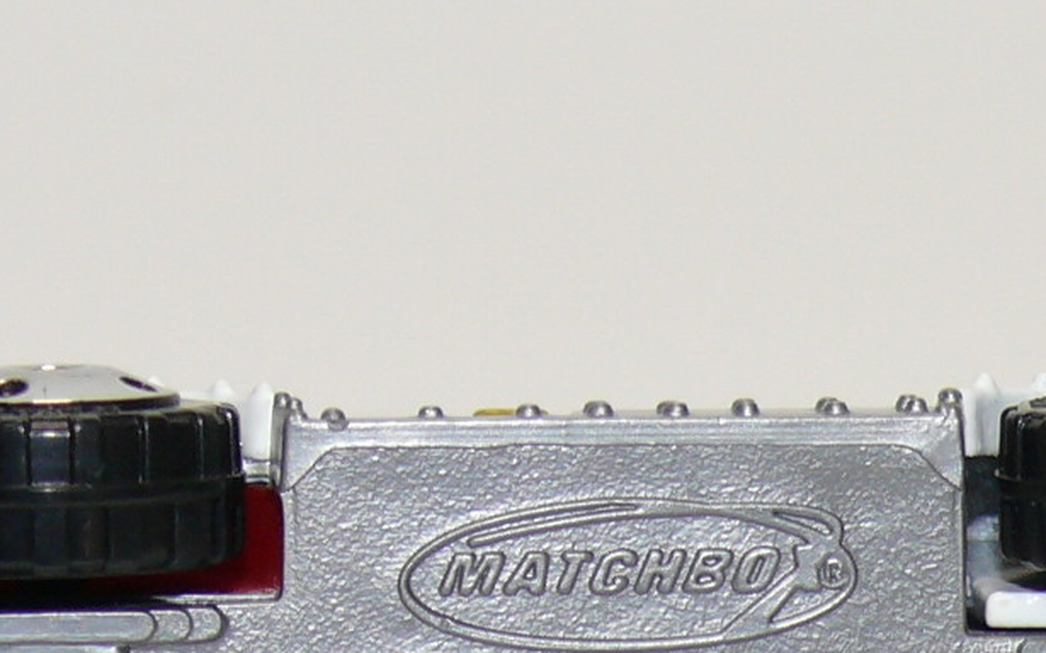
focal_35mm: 262
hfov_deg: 8.0
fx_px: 7467
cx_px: 747
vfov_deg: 5.0
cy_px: 792
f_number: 4
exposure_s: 1/30
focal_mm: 12.8
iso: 100
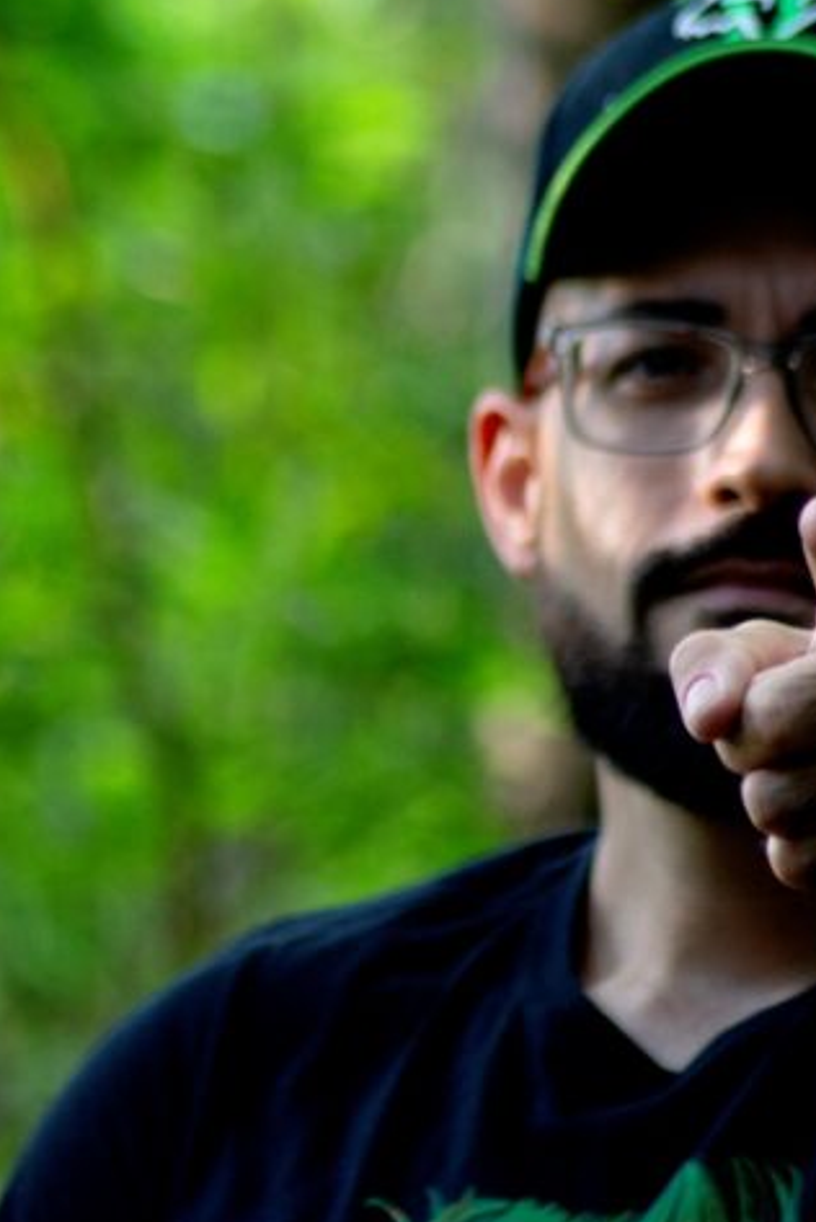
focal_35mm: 584
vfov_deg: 3.5
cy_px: 579
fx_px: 19825
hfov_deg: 2.4
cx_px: 235
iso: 1250
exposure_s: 1/125
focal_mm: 240
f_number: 5
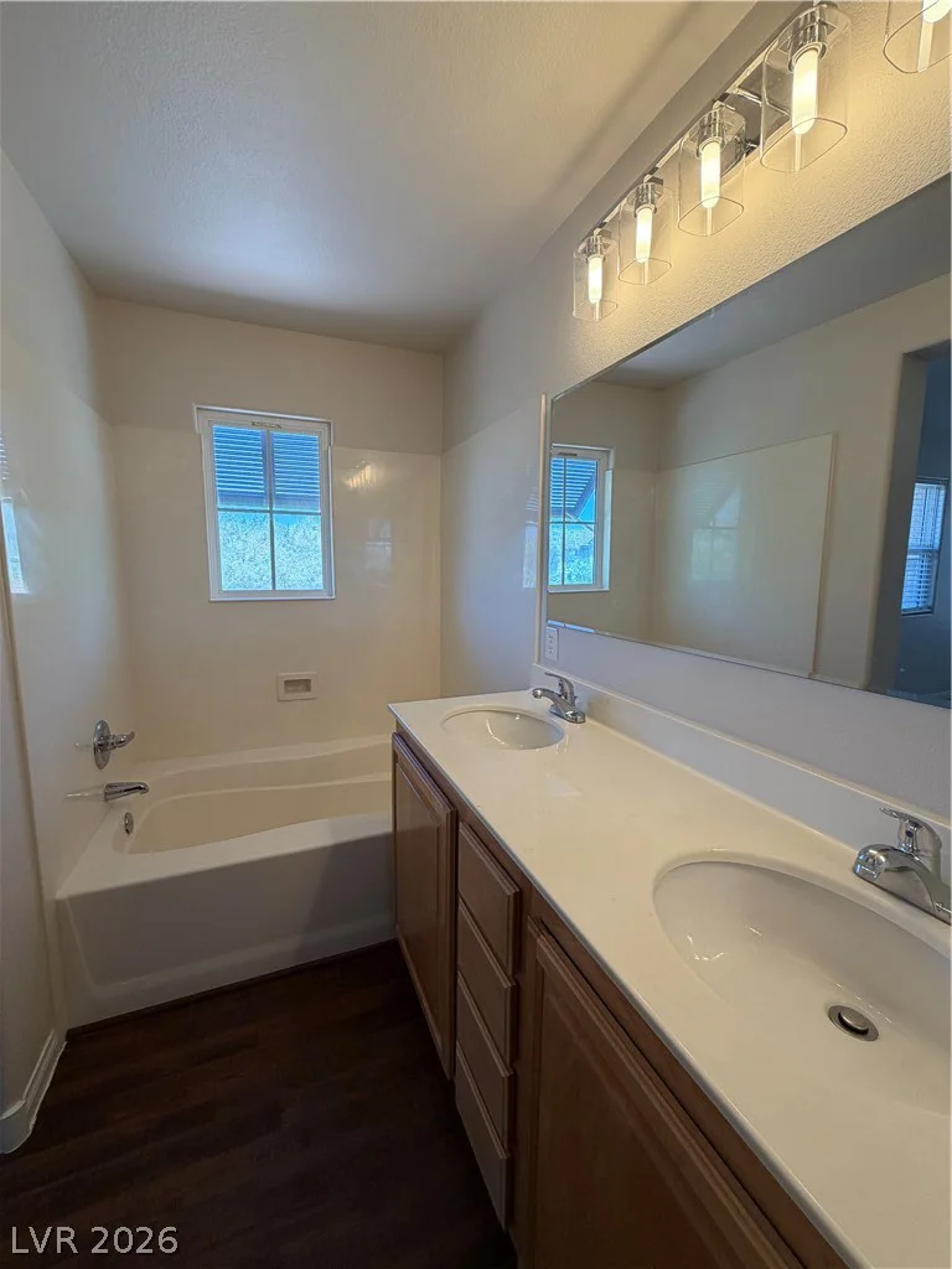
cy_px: 634
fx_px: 513
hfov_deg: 85.7
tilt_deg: -8.0
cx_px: 476
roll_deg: -0.1
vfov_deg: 102.1
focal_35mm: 14
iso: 80
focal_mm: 2.22
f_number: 2.2
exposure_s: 1/121
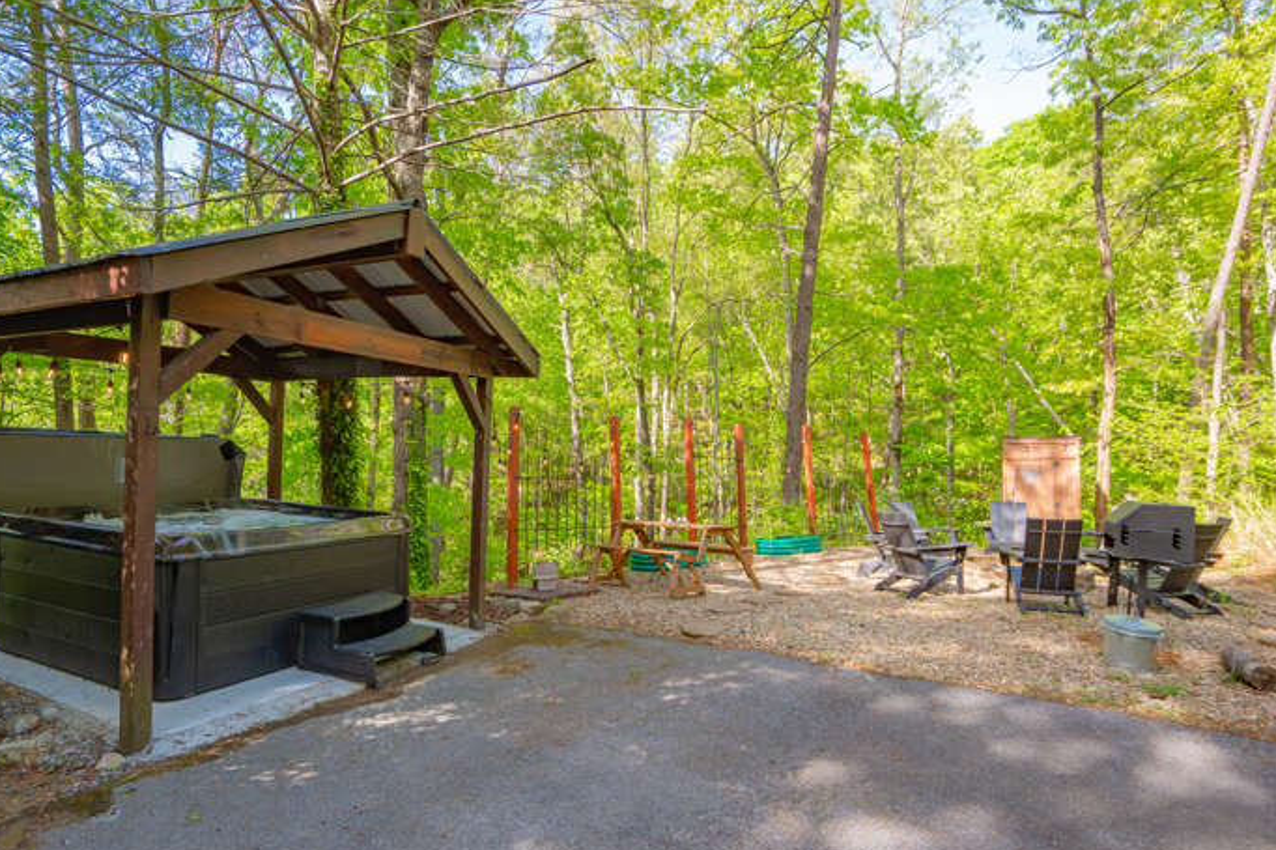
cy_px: 443
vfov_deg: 67.3
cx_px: 603
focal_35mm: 18
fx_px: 638
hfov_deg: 89.9
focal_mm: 16
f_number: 5
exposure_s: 1/80
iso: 100
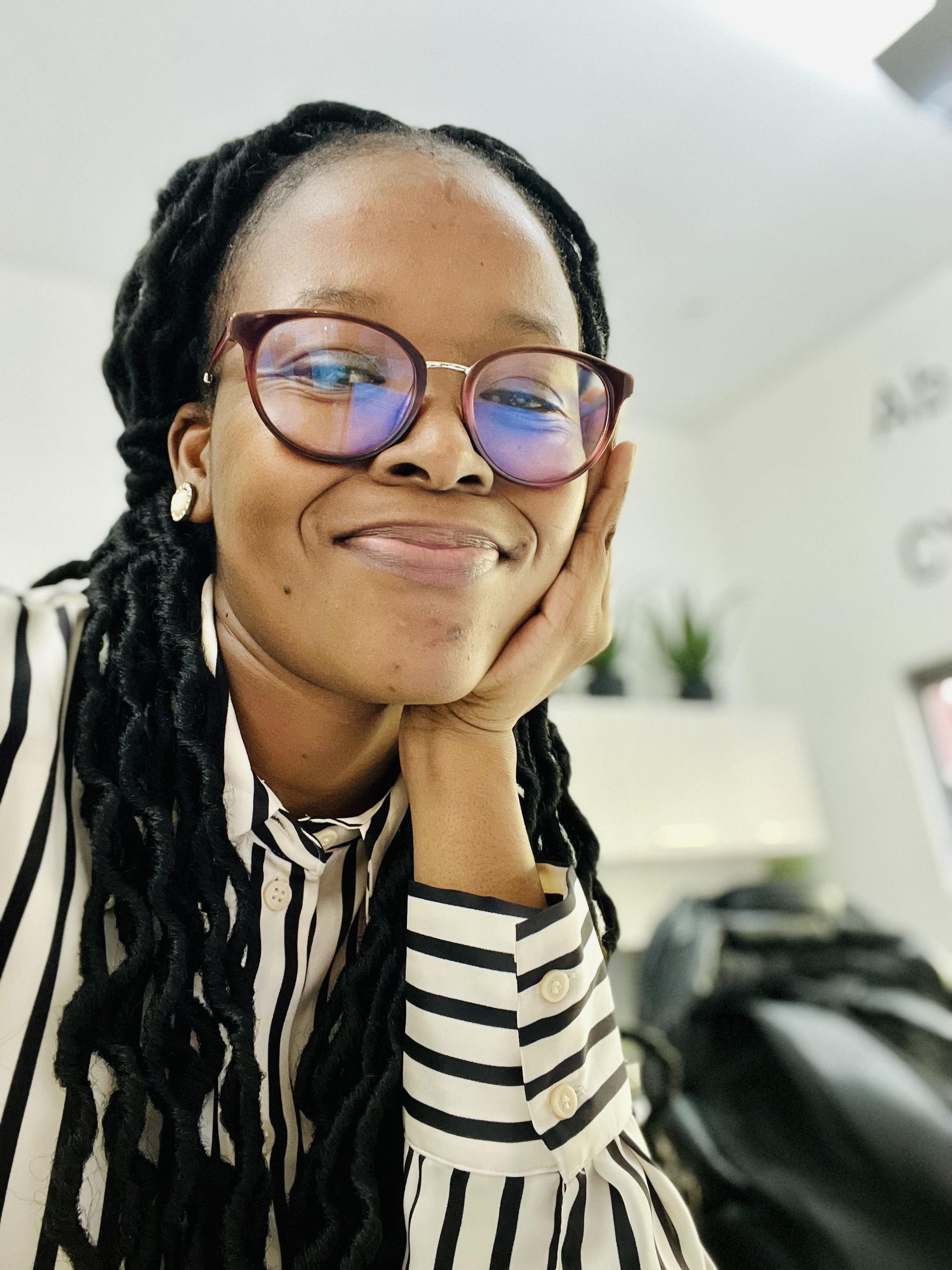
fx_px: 1100
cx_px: 476
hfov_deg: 46.8
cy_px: 635
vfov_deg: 60.0
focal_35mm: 30
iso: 400
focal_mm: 2.71
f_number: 2.2
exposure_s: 1/32
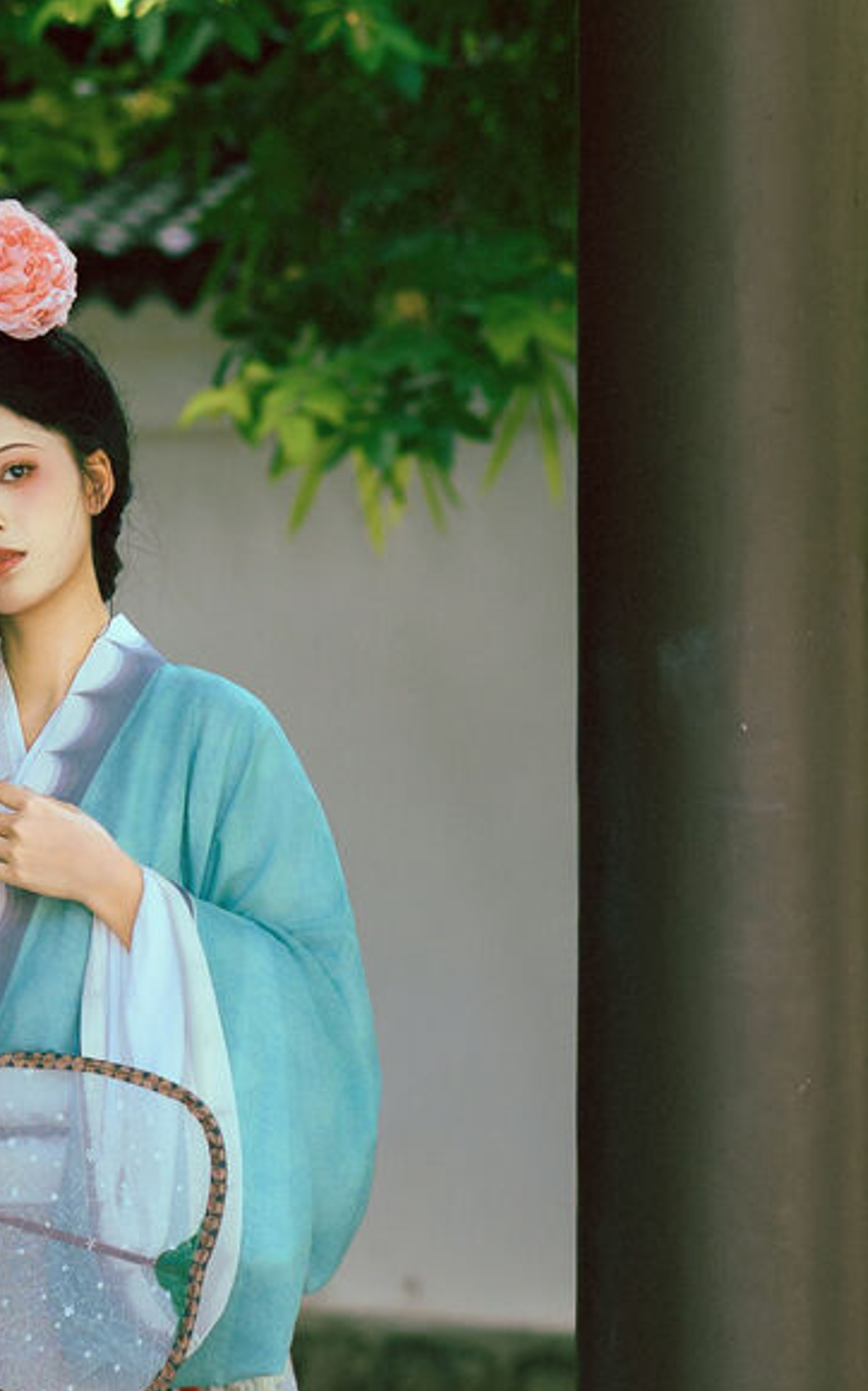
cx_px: -187
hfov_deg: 4.9
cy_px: 468
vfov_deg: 7.8
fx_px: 10192
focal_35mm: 269
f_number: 3.2
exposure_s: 1/125
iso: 100
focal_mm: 85
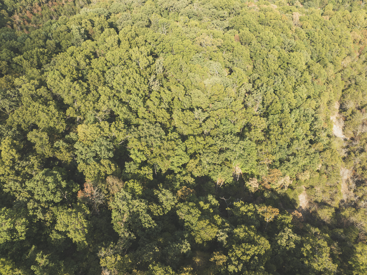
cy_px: 138
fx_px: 254
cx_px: 184
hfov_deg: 71.6
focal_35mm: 24
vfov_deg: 56.8
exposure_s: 1/1600
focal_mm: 12.29
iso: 100
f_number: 2.8
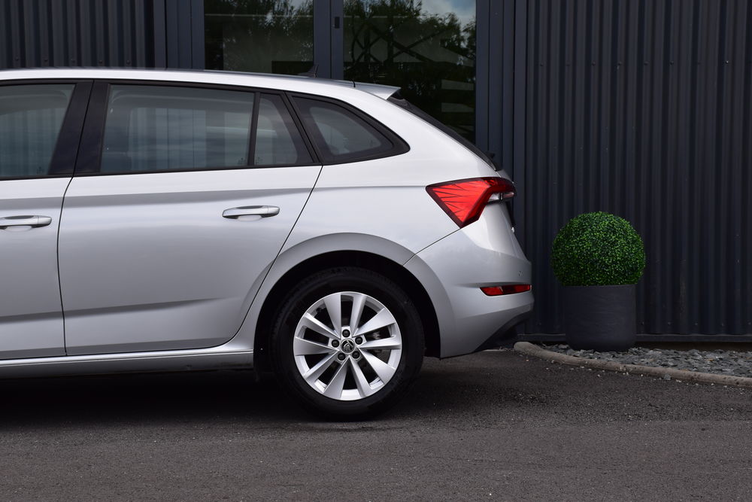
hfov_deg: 27.0
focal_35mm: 75
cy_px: 251
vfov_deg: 18.2
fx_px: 1567
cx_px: 376
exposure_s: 1/320
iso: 400
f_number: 10
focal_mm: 50
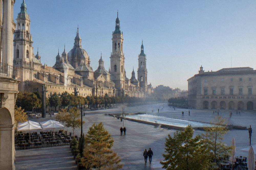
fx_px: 348
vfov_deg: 27.5
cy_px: 85
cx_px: 128
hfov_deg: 40.4
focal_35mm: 49
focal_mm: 49
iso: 400
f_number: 5.6
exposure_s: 1/640
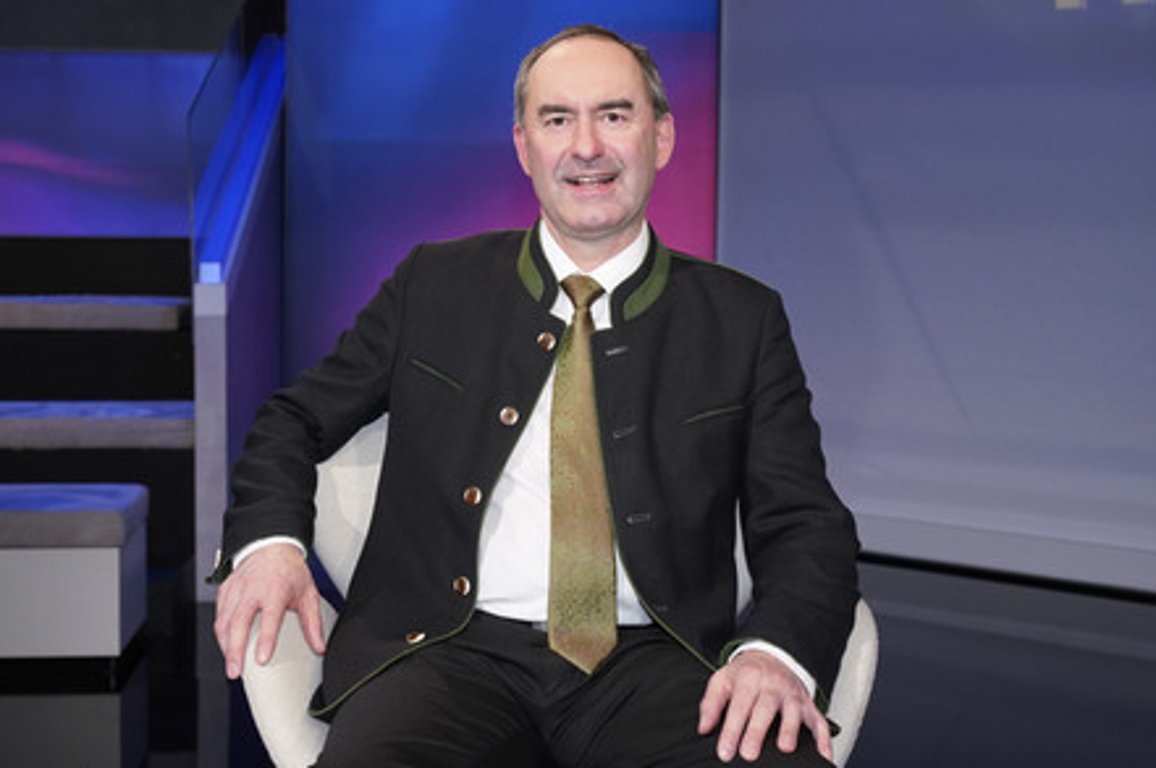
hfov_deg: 45.5
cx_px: 578
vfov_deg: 31.1
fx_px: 1379
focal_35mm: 43
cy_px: 383
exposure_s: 1/160
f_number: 5
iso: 2000
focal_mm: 42
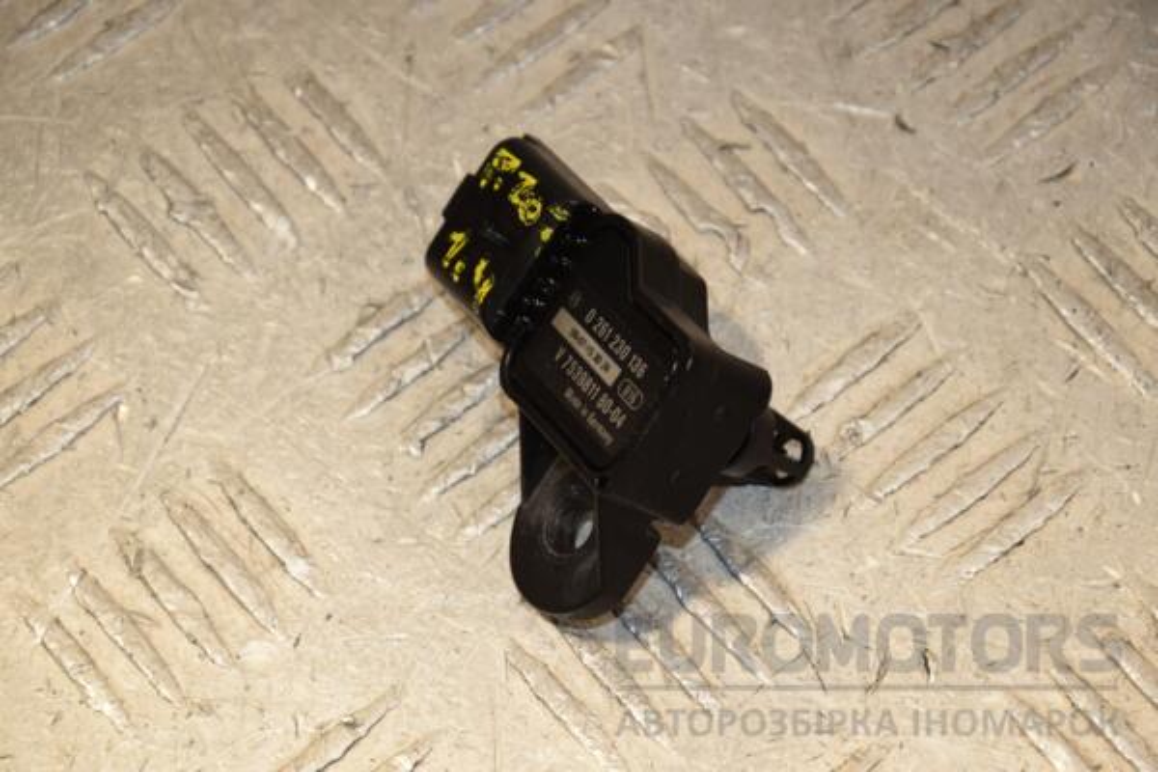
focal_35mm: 158
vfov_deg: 8.7
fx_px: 5066
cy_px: 386
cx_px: 579
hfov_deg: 13.0
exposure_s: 1/200
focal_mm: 105
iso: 800
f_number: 9
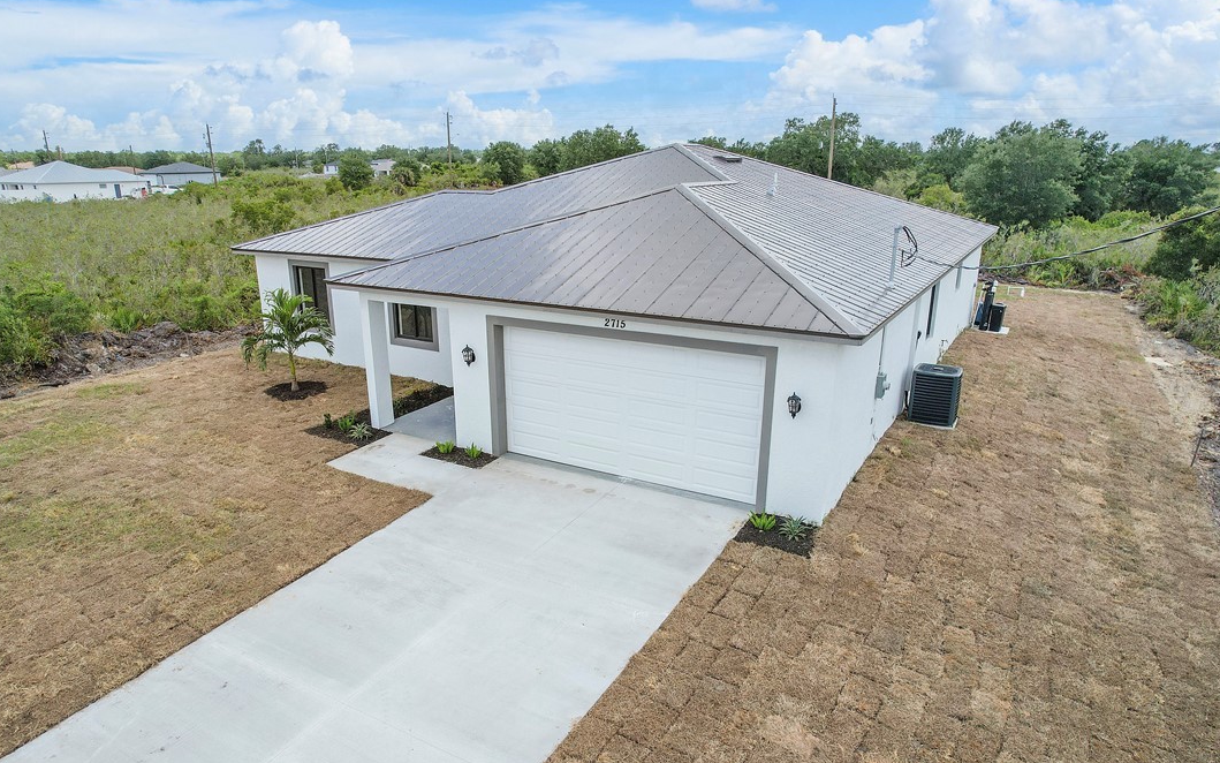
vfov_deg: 53.0
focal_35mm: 23
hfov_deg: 77.1
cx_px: 597
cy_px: 409
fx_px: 765
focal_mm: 8.38
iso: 100
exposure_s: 1/1500
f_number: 2.8
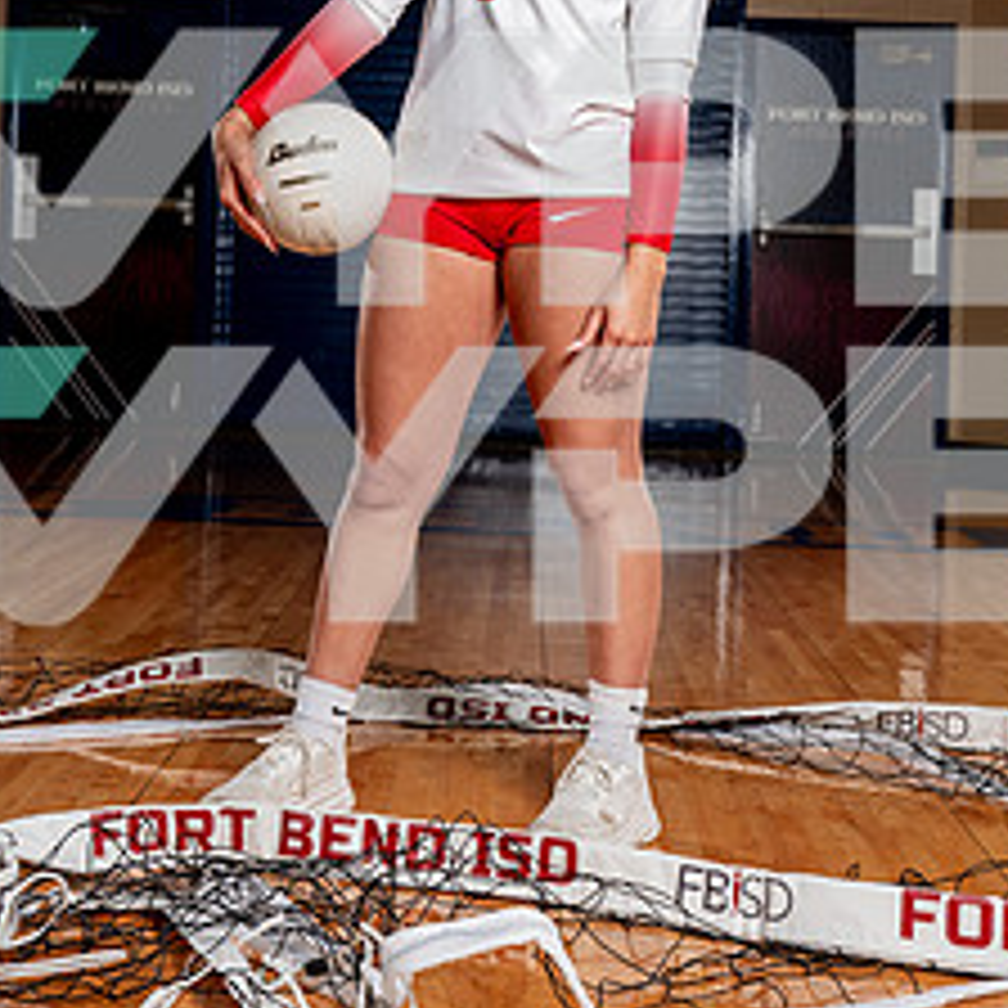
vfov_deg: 22.7
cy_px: 171
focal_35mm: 75
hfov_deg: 23.1
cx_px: 490
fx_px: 2471
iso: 200
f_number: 5.6
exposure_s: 1/250
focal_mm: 44
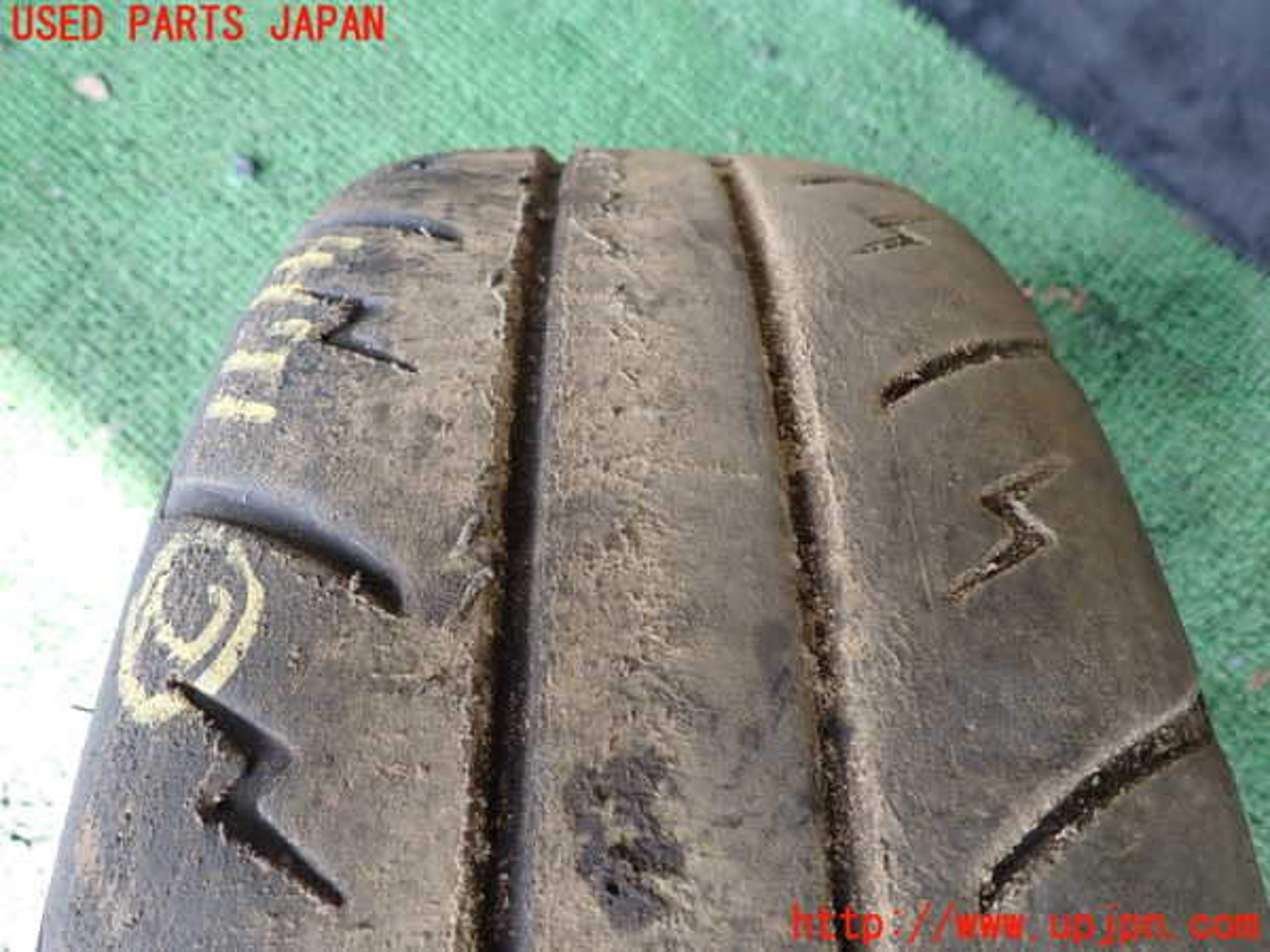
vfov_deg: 54.9
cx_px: 635
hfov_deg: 69.4
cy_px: 476
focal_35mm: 25
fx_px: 917
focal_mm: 4.5
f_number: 2
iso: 160
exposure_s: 1/125
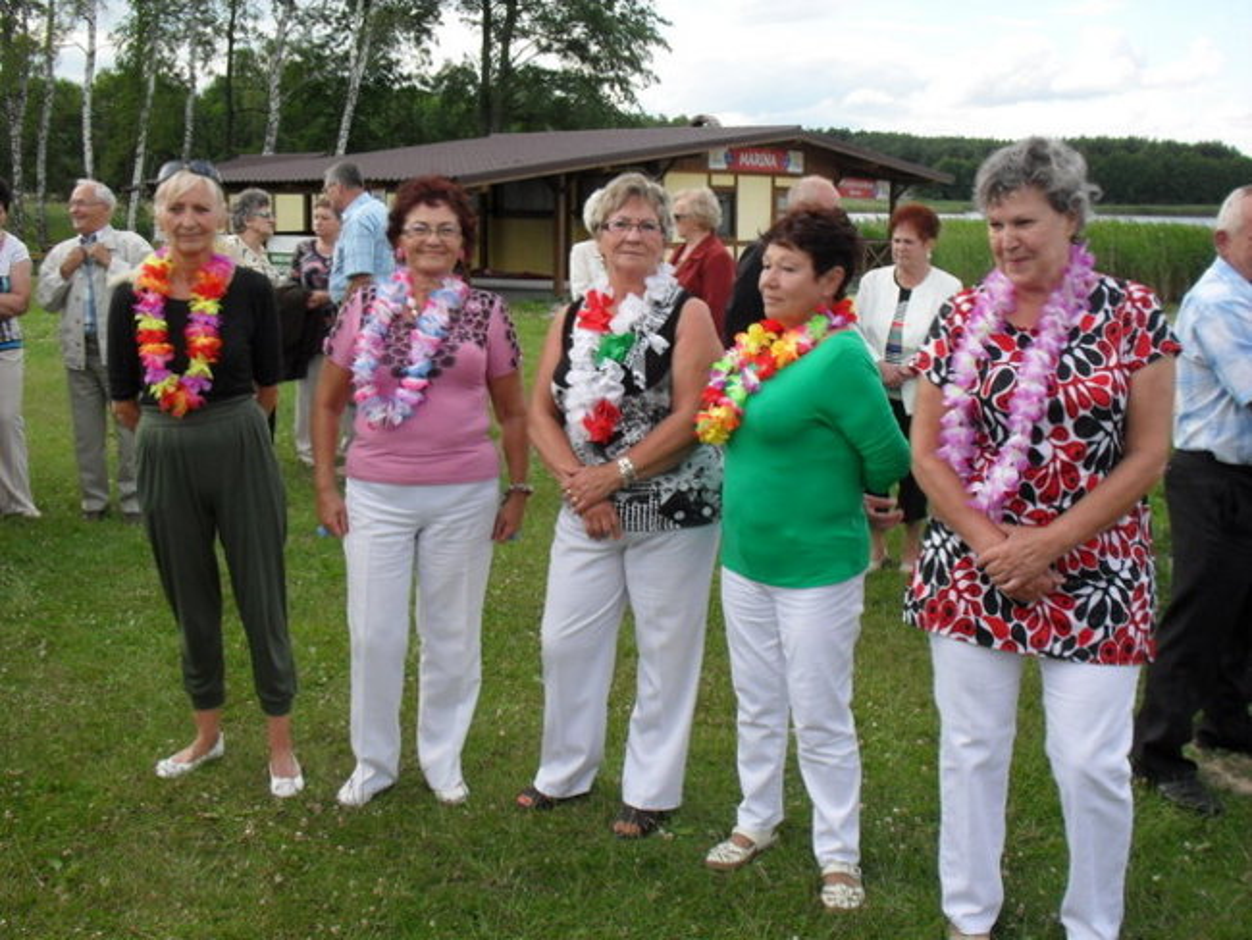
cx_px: 626
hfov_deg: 49.0
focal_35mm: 38
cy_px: 470
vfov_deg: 37.7
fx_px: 1375
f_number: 8.3
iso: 80
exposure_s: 1/60
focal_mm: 6.3
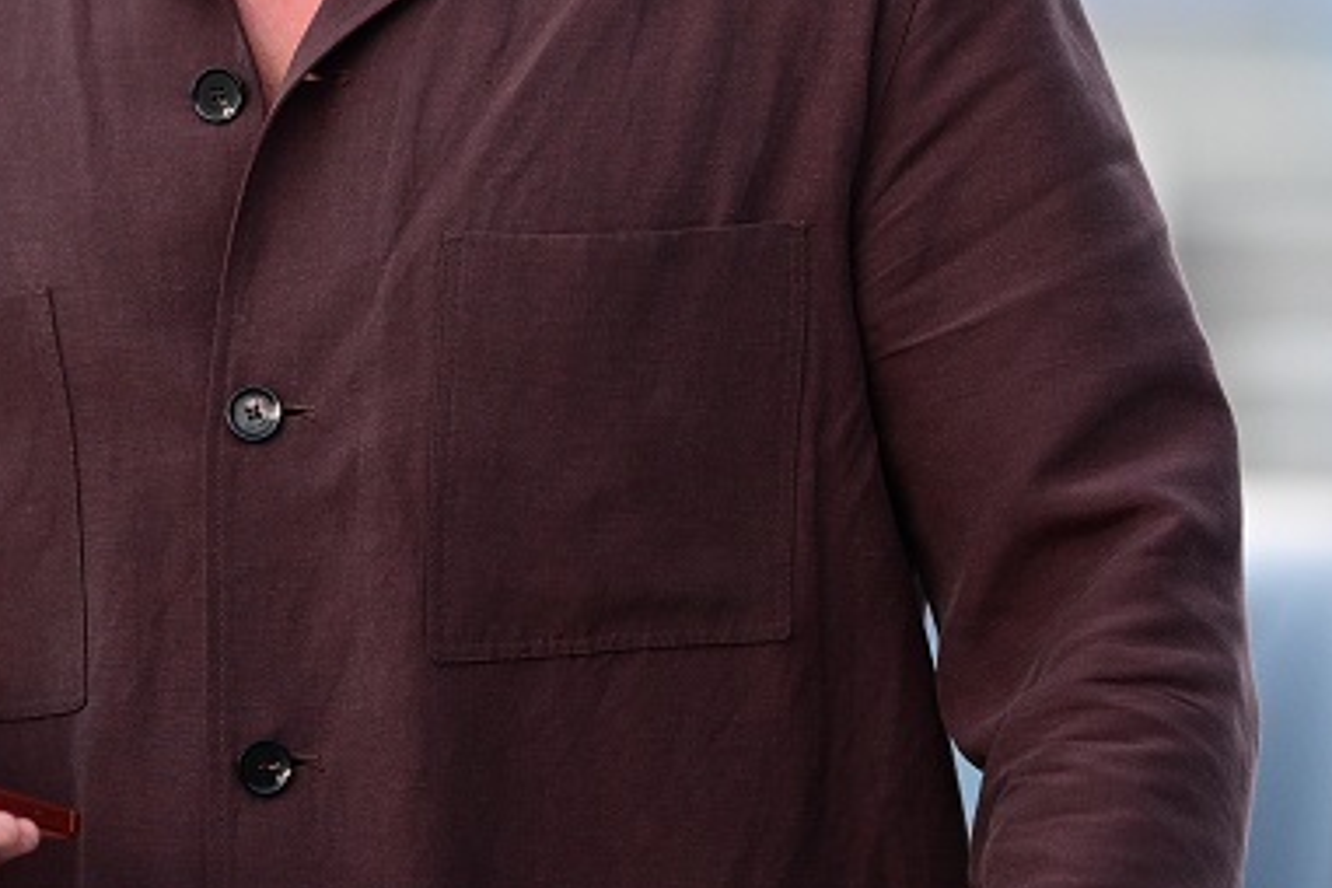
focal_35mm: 354
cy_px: 31
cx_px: 413
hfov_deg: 5.8
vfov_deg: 3.9
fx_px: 13097
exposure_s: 1/500
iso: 1000
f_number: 1.8
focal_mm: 135
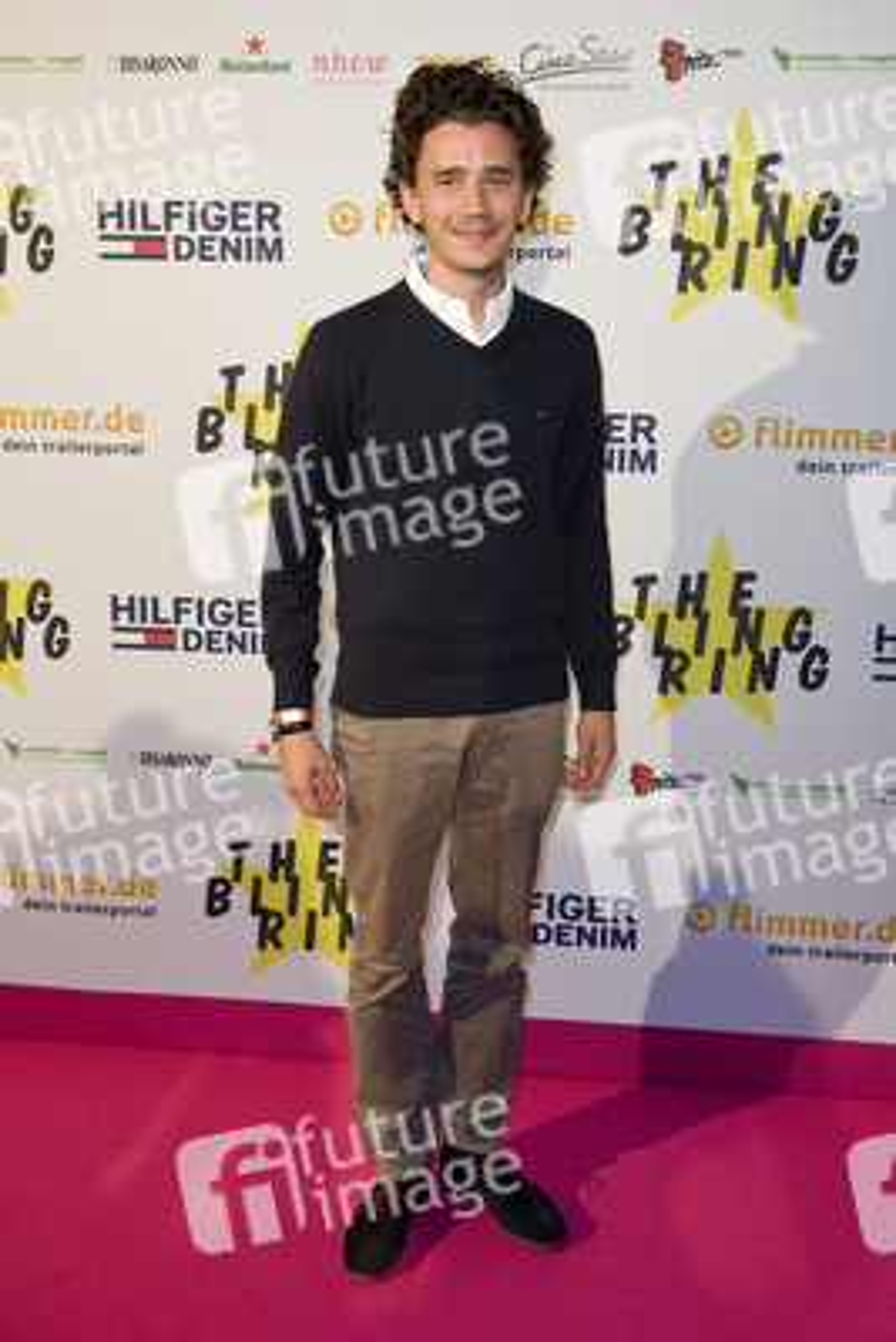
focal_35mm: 32
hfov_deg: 41.1
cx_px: 448
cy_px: 671
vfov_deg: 58.7
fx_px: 1194
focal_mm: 32
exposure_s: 1/200
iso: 1600
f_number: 4.5
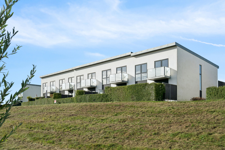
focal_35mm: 35
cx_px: 112
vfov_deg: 37.8
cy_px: 75
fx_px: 219
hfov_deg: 54.4
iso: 200
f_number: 11
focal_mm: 35
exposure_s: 1/400
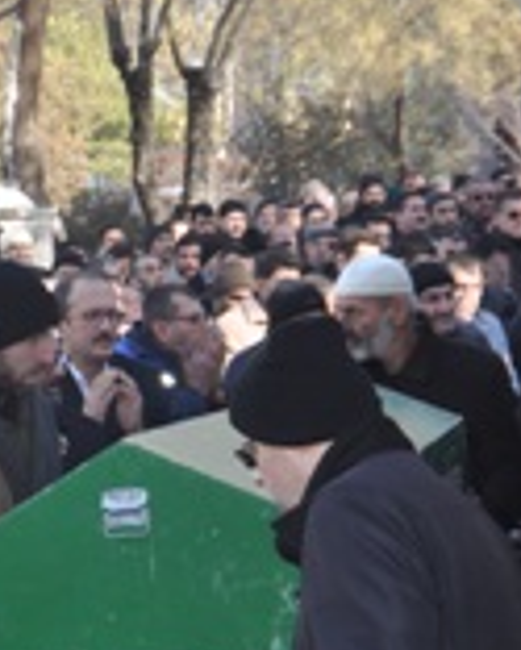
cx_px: 8
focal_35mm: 125
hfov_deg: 12.2
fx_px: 2414
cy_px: 471
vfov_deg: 15.3
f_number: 5.6
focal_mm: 31
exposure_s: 1/200
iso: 200
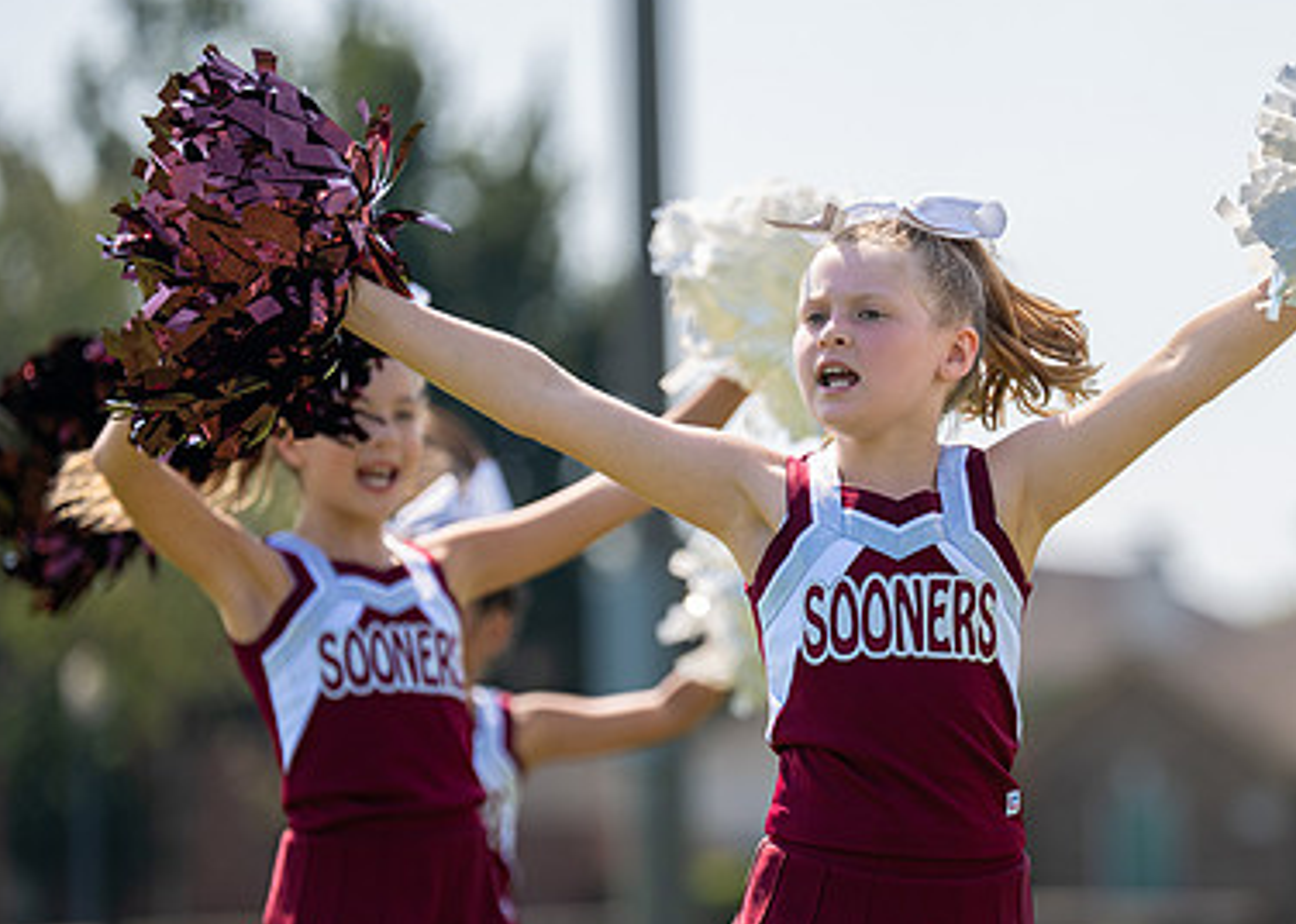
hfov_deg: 7.4
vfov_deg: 5.3
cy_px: 621
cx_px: 932
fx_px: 10041
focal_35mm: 273
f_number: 2.8
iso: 160
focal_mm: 163
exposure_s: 1/2000
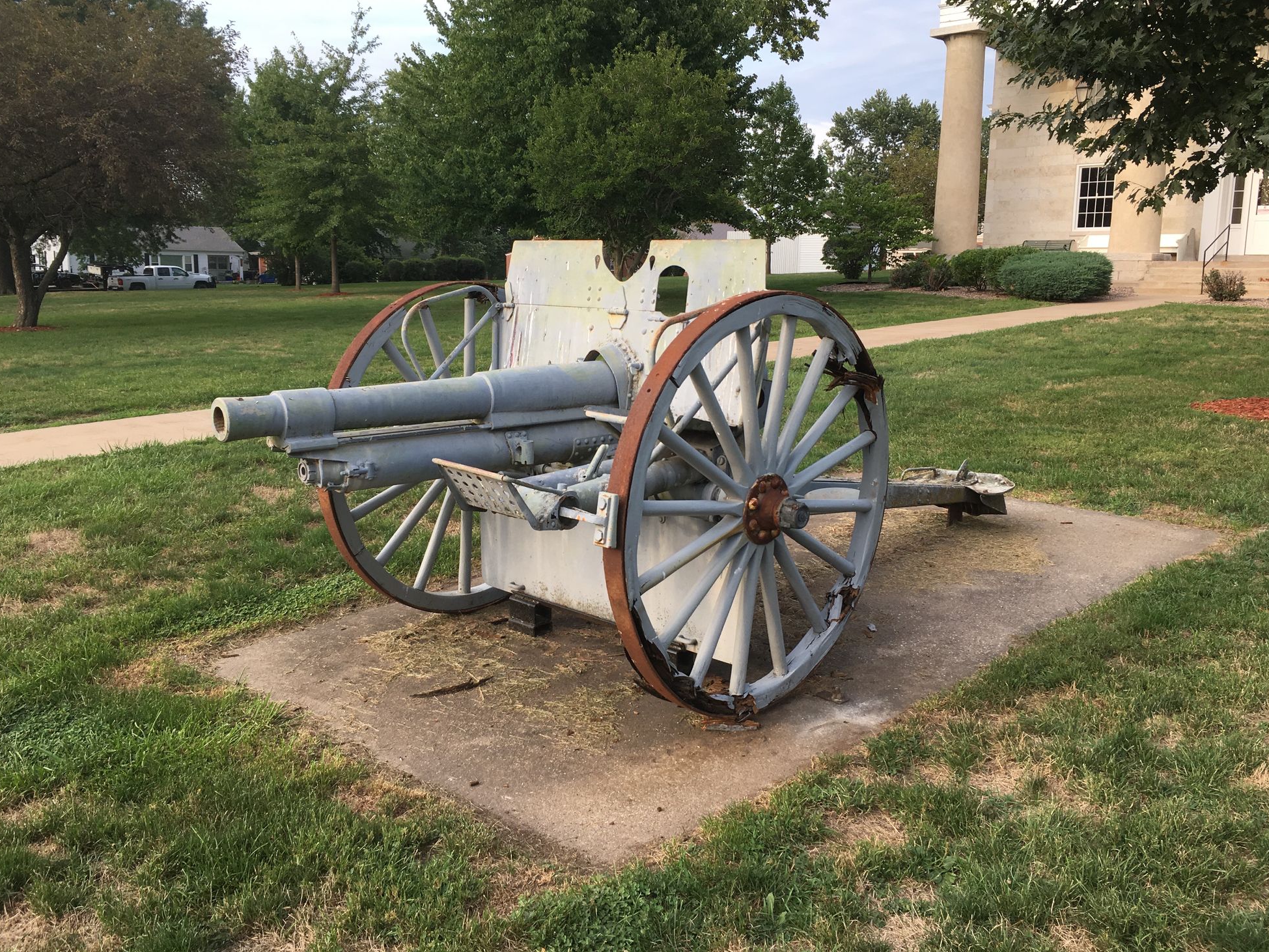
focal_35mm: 30
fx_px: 1100
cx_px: 618
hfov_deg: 60.0
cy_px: 460
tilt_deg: -9.6
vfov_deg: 46.8
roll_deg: -1.7
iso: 25
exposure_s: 1/212
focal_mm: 4.15
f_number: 2.2
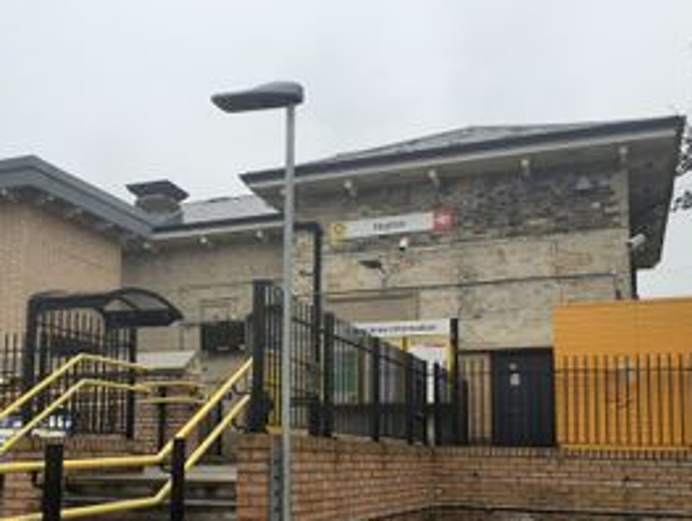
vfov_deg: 34.7
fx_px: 821
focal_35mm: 41
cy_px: 366
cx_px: 253
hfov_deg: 45.3
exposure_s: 1/346
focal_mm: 3.6
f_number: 1.9
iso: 40
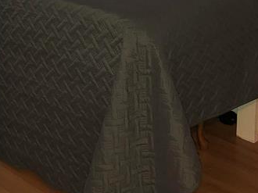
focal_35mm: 90
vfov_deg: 15.4
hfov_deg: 21.2
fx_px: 670
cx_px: 17
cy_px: -76
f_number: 1.8
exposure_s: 1/12
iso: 100
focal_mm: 3.99
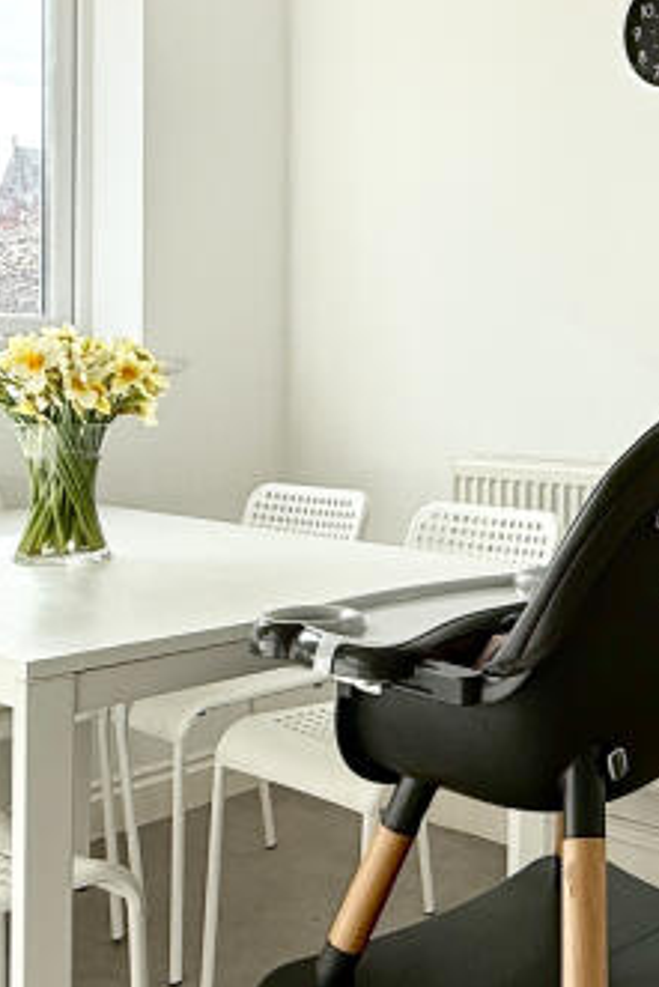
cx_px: 683
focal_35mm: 45
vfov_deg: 42.8
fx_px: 1234
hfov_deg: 27.8
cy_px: 301
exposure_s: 1/324
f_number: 2.2
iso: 50
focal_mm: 2.22
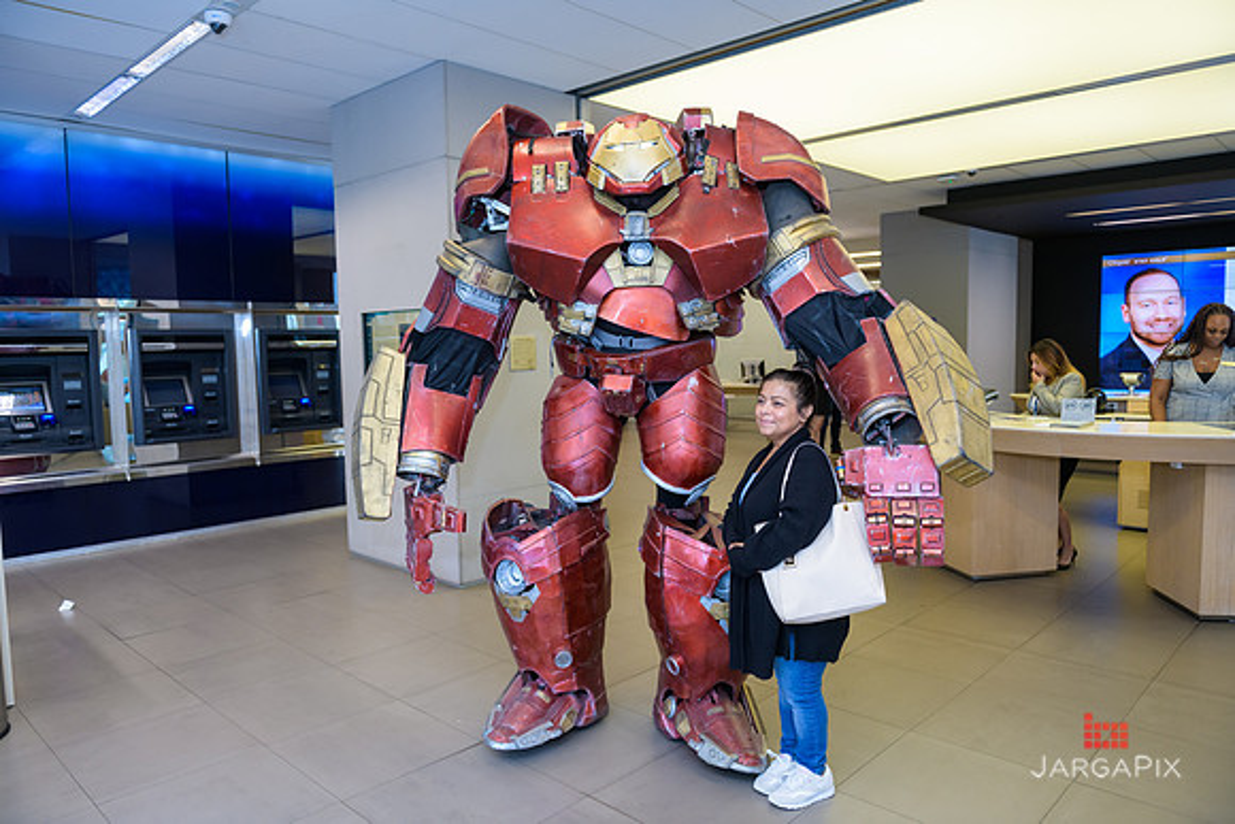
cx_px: 618
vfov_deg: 53.2
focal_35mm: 24
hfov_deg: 73.7
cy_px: 412
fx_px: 823
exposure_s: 1/125
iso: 800
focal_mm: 24
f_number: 3.2
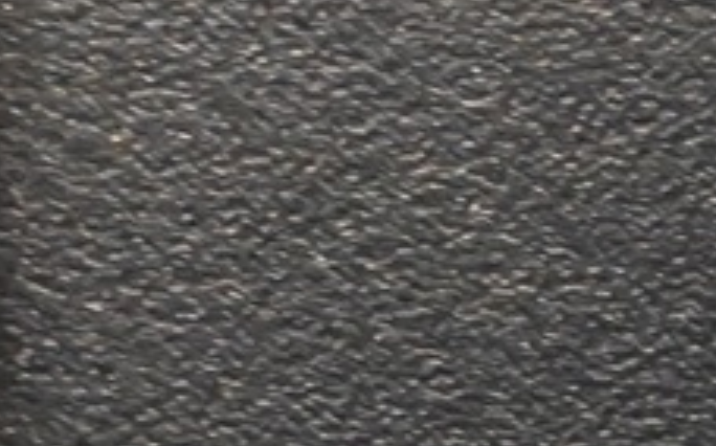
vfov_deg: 2.4
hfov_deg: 3.8
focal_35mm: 544
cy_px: 927
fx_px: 10605
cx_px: 1752
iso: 6400
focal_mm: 50
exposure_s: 1/80
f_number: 6.3
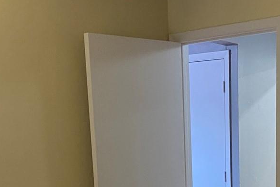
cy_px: 238
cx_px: 194
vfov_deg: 17.4
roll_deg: +2.9
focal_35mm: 74
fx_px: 576
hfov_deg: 27.1
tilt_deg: -10.0
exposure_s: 1/60
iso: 250
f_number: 1.8
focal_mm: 4.25
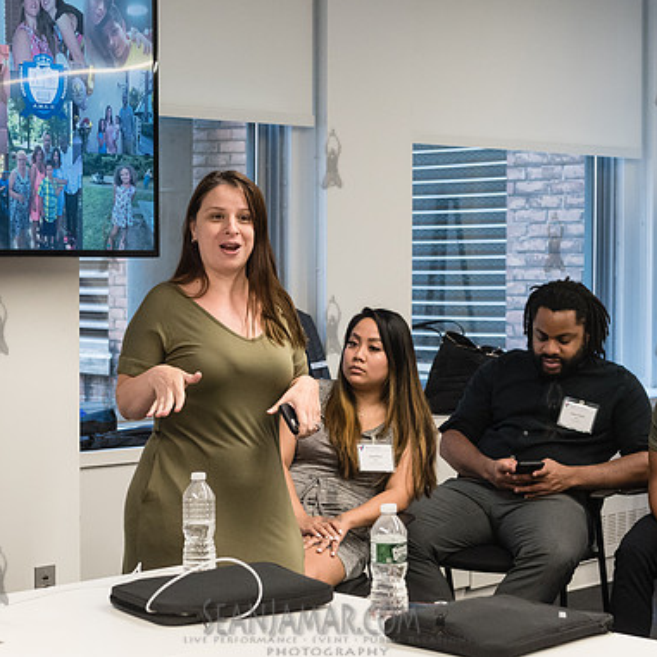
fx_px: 1739
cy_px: 313
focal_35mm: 81
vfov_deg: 21.4
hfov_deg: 21.4
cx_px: 304
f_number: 4.5
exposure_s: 1/250
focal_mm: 50
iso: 2500
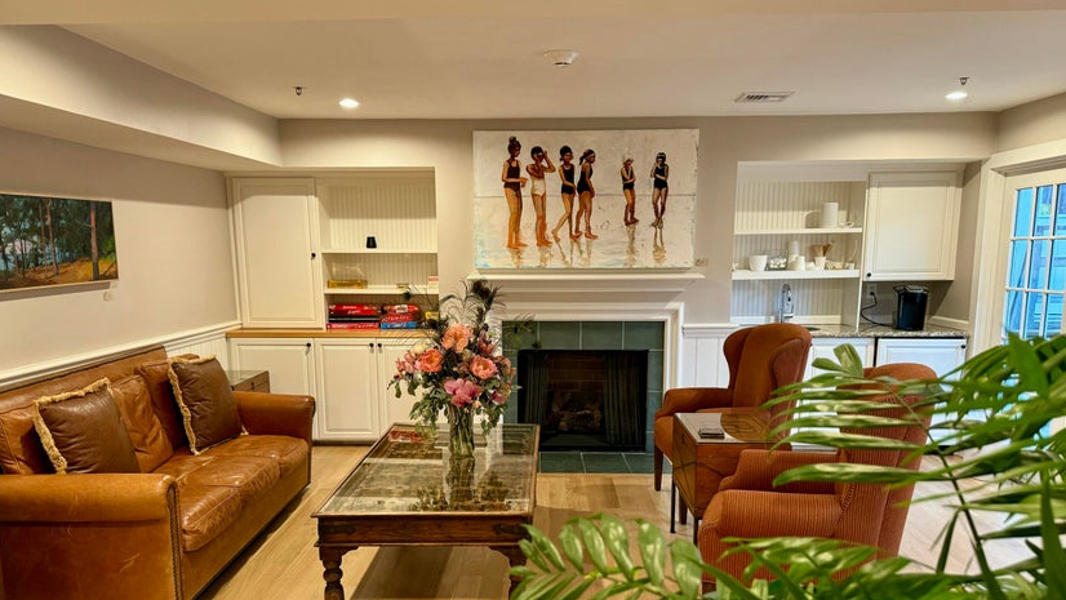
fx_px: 763
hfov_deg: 69.8
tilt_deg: -9.9
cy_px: 385
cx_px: 525
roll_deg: +0.3
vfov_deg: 42.5
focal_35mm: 27
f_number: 1.78
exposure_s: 1/60
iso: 250
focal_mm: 6.76
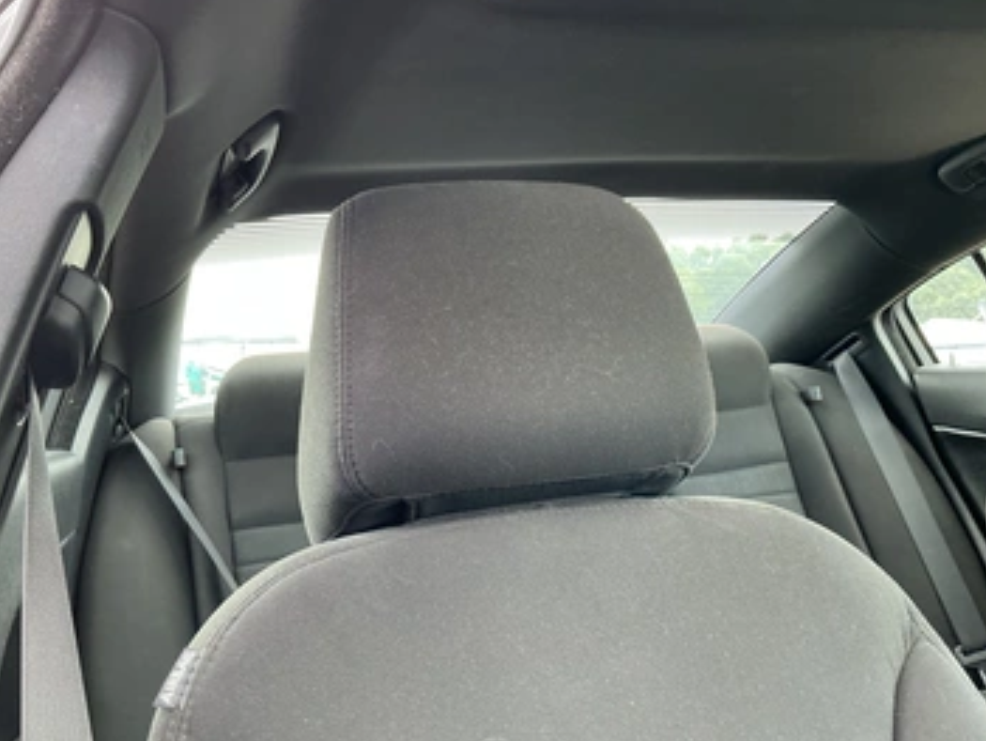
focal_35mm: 32
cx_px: 465
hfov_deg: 56.7
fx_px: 912
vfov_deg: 44.2
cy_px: 380
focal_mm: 3
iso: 64
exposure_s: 1/84
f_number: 1.8
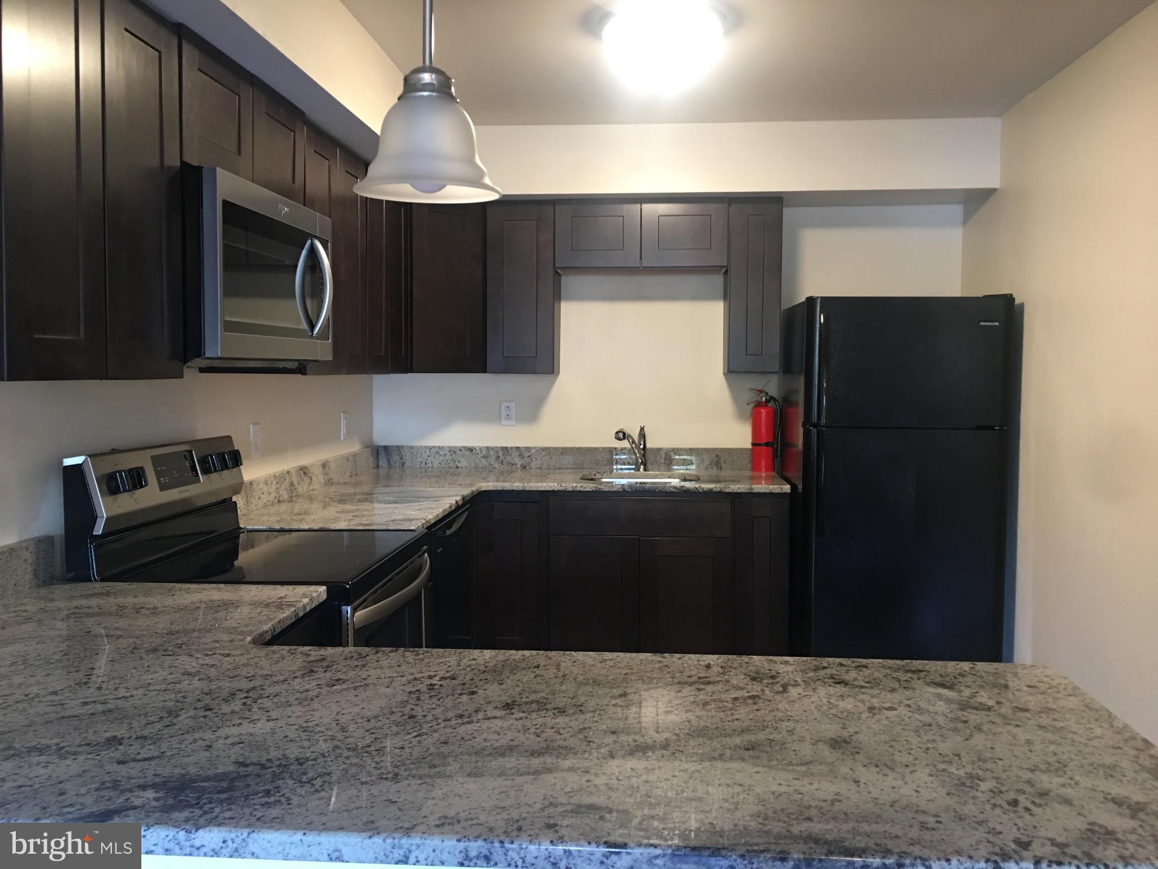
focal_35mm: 29
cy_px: 434
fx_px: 970
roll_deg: -0.5
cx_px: 579
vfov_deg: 48.2
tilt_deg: -0.8
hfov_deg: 61.7
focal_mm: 4.15
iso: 80
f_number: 2.2
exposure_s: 1/10
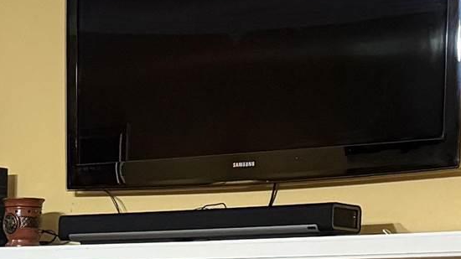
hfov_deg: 14.6
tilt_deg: -6.2
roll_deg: -1.5
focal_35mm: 146
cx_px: 39
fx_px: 1784
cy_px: 538
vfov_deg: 7.9
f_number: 1.78
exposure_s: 1/60
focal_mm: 6.76
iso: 500
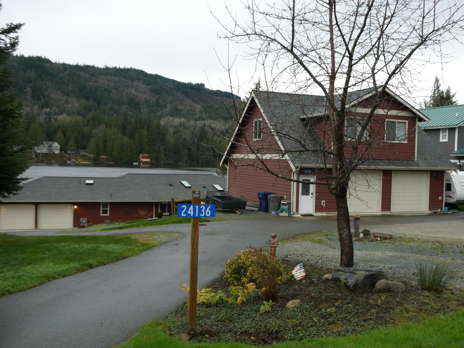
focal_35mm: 35
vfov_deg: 40.7
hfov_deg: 52.6
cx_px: 232
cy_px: 174
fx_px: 469
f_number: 3.7
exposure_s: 1/80
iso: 250
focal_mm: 6.3
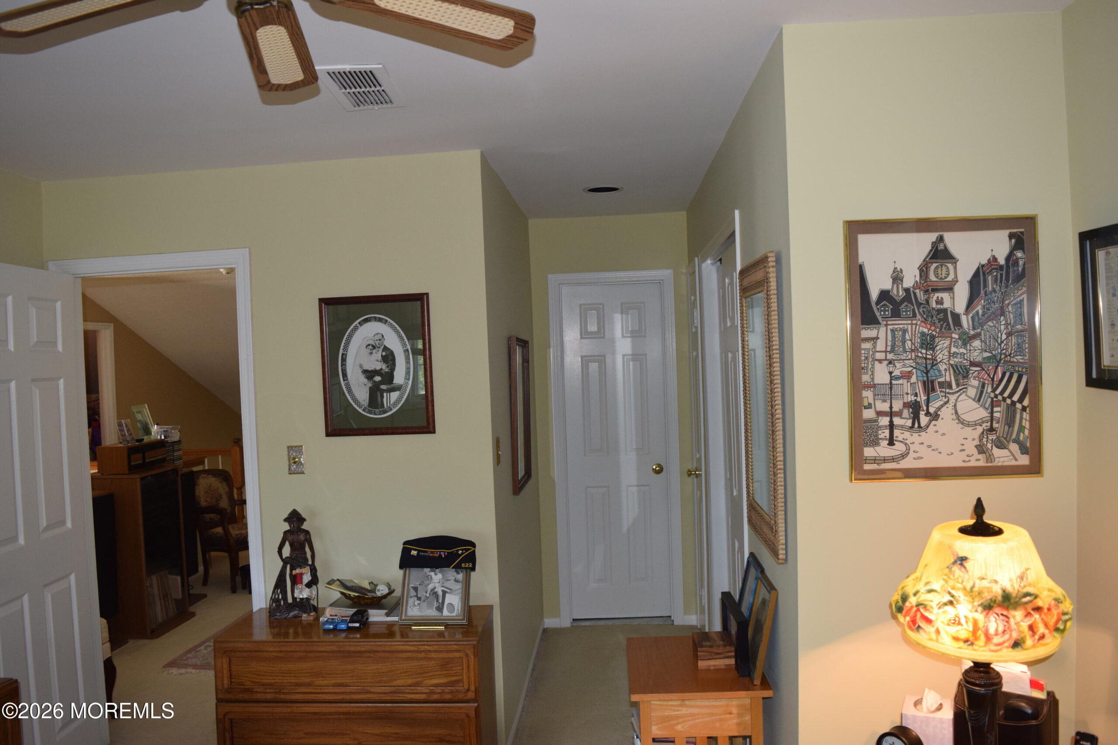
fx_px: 838
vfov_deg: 47.9
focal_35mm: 27
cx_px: 559
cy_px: 372
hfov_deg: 67.4
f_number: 5
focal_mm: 18
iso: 800
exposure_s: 1/100
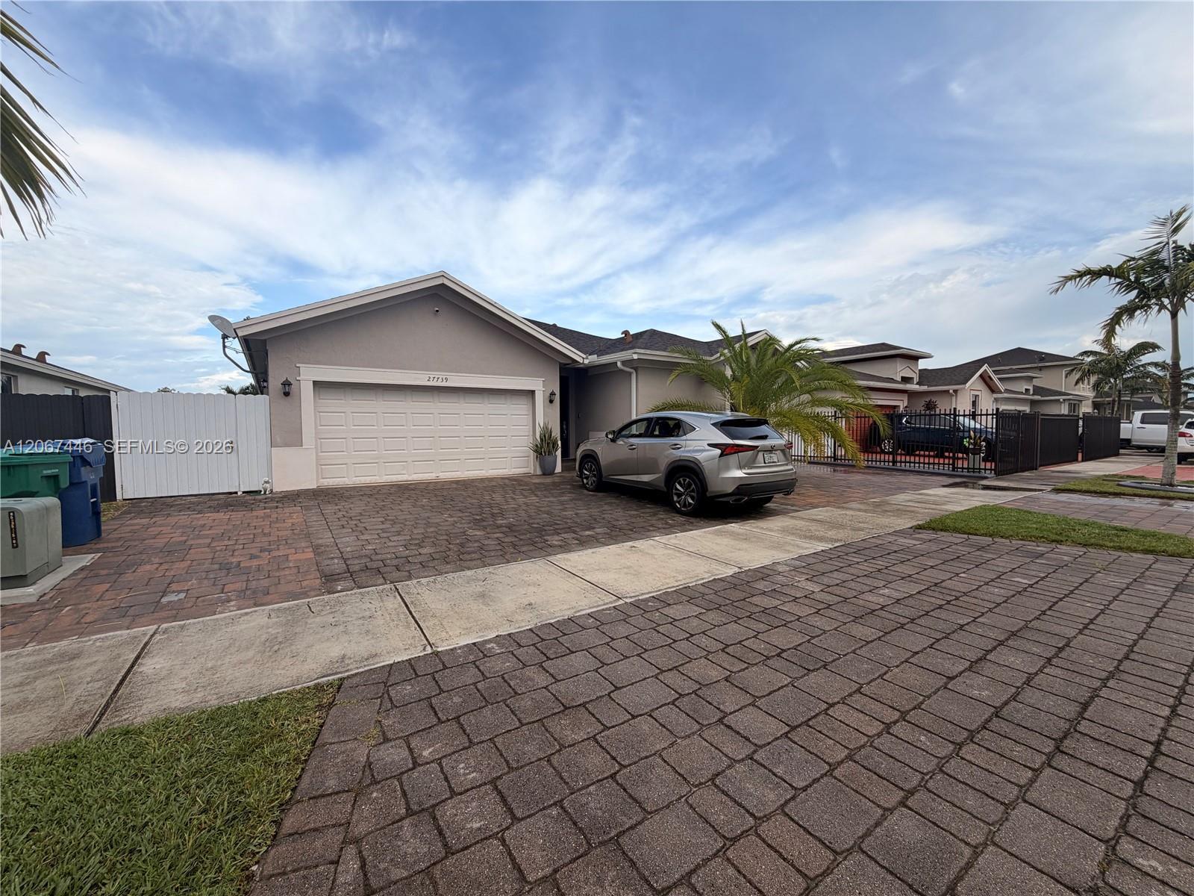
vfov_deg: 85.7
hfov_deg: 102.1
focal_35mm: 14
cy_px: 448
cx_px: 597
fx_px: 483
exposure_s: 1/770
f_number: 2.2
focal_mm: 2.22
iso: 32
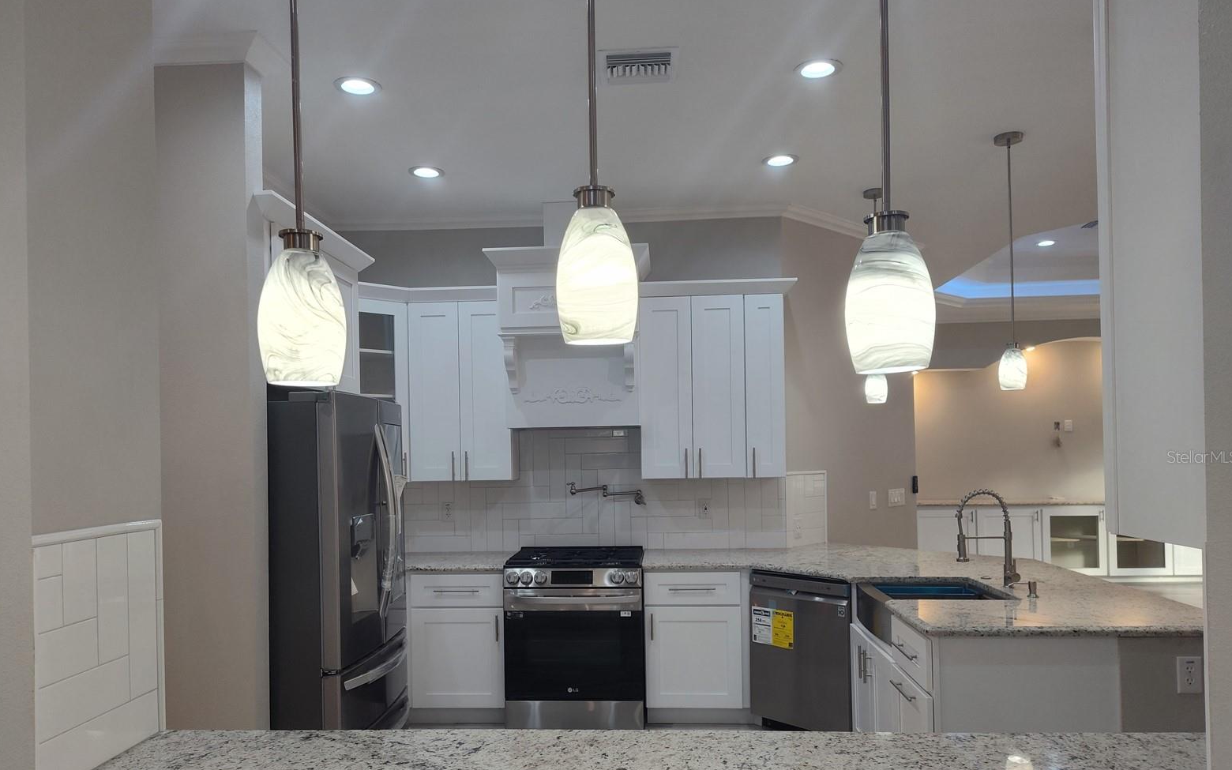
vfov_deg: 49.0
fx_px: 839
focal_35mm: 25
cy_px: 456
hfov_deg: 72.5
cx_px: 610
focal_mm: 5.56
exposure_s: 1/120
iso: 234
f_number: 1.8
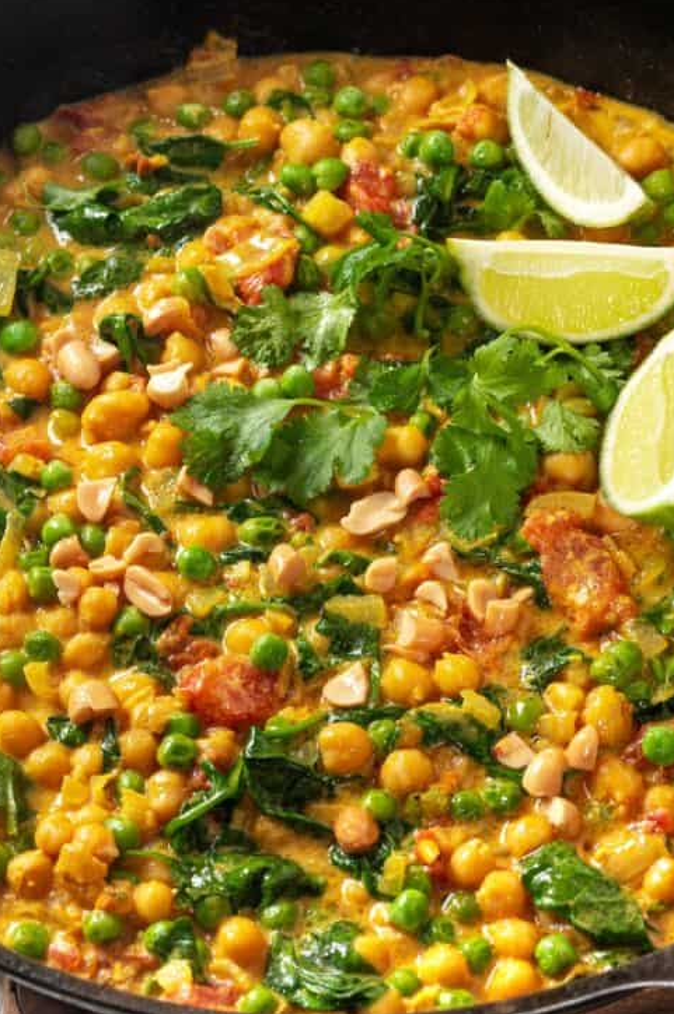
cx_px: 310
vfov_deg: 13.9
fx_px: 4166
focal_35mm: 148
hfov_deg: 9.2
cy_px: 482
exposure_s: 1/125
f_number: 14
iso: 100
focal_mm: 105
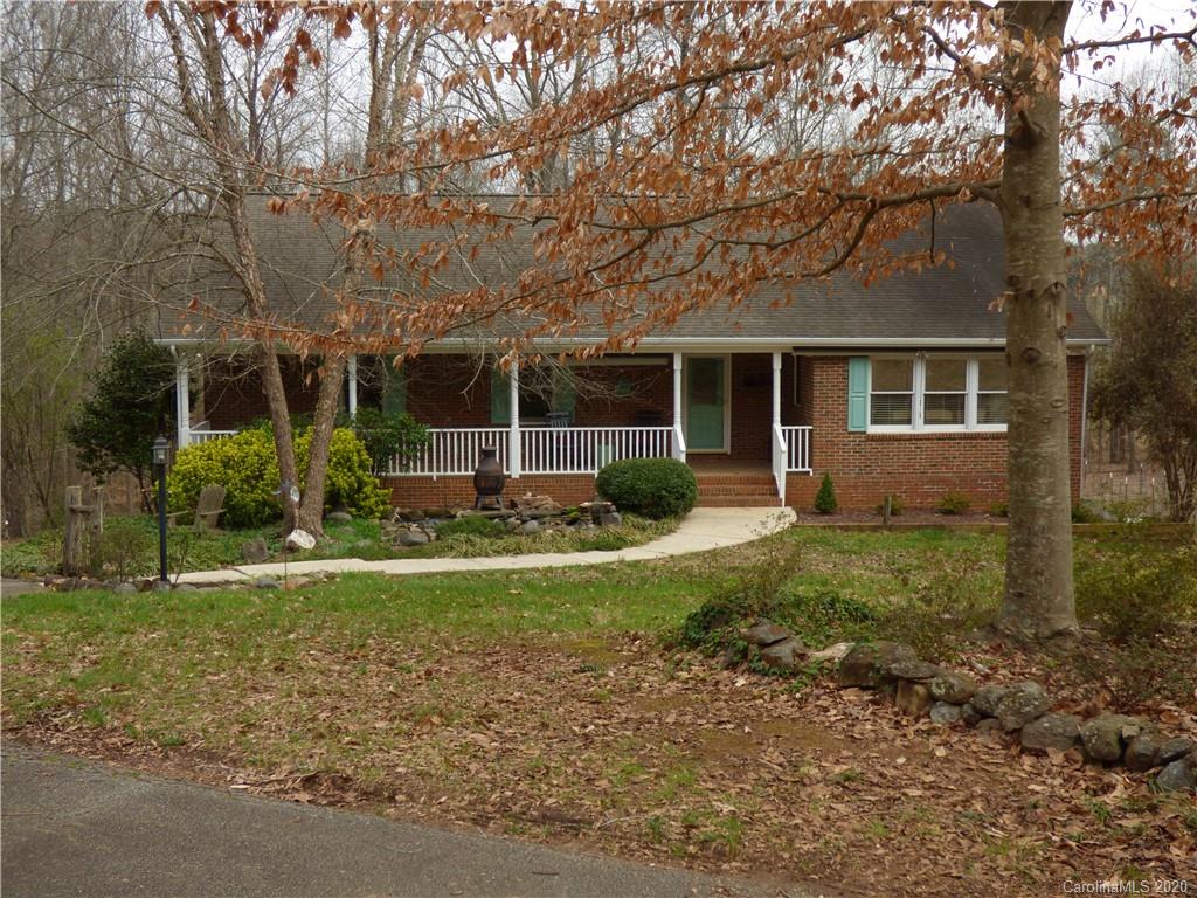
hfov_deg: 42.9
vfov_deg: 32.9
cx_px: 598
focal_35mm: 44
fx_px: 1521
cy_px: 449
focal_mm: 7.79
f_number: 3.7
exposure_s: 1/400
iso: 100
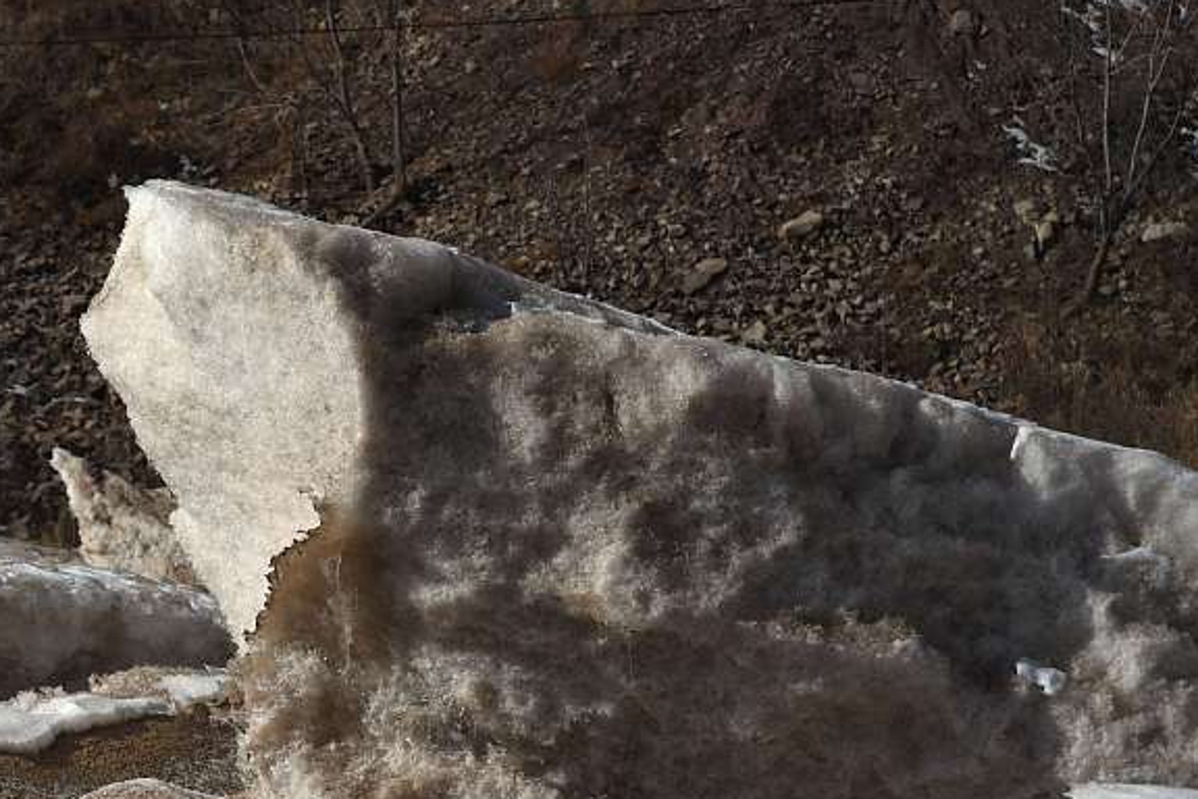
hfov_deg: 8.2
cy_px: 825
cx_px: 8
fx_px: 8319
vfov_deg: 5.5
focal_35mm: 250
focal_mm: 120
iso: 160
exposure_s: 1/125
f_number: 14
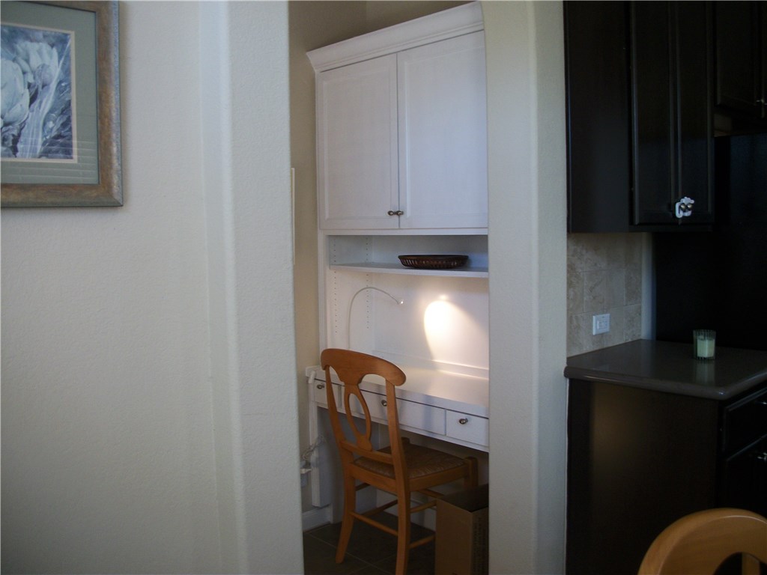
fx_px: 709
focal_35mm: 32
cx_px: 384
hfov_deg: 56.8
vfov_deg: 44.2
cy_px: 288
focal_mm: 5.7
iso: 80
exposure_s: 1/30
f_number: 2.9
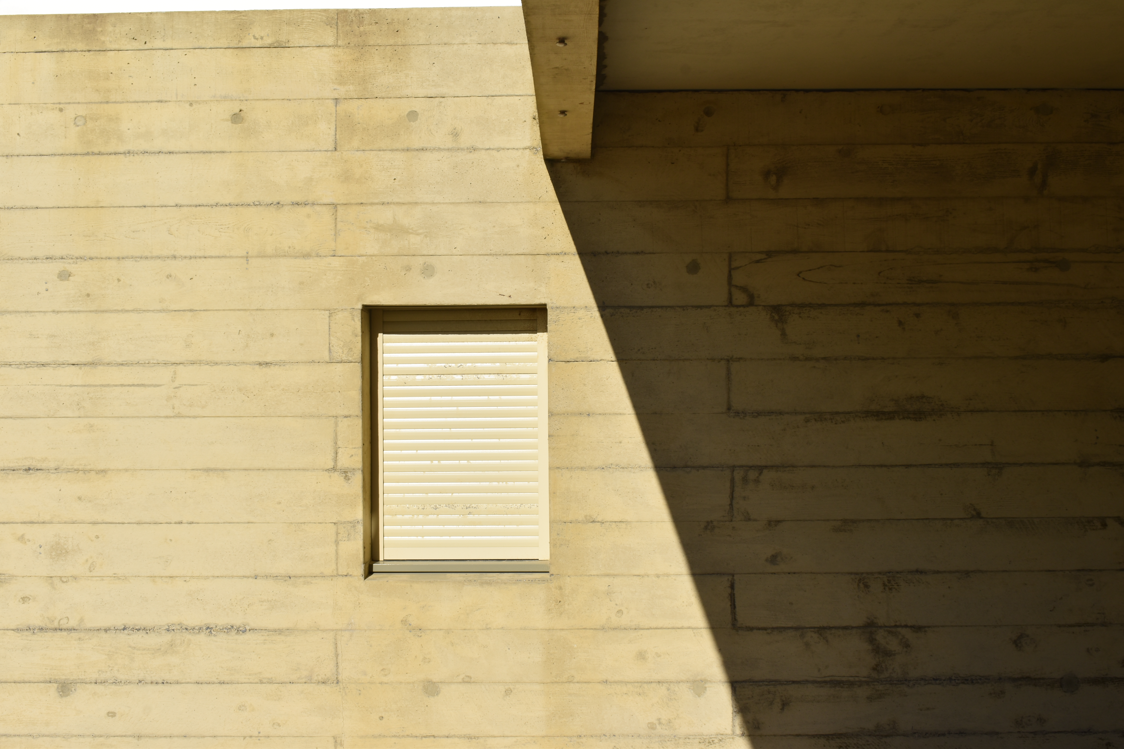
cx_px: 562
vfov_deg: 30.8
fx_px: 1358
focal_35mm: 44
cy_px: 374
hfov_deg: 45.0
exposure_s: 1/200
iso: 100
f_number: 16
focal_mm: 29
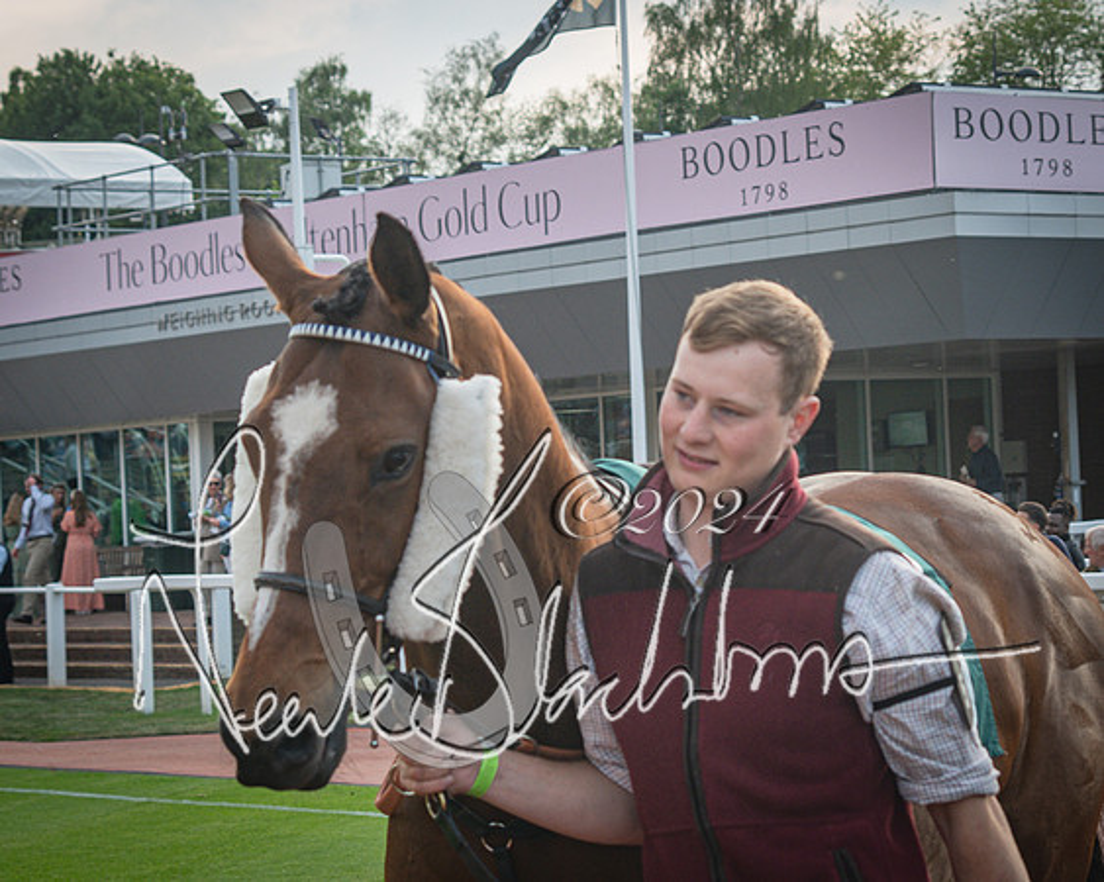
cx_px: 797
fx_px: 3594
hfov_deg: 17.4
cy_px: 438
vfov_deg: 14.0
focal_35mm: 110
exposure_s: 1/500
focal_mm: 50
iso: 200
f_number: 5
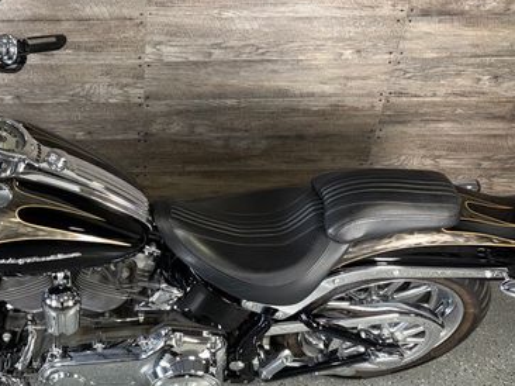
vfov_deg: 34.2
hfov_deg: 43.1
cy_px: 232
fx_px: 624
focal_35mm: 42
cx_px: 115
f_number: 1.78
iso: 80
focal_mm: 6.76
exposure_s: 1/27
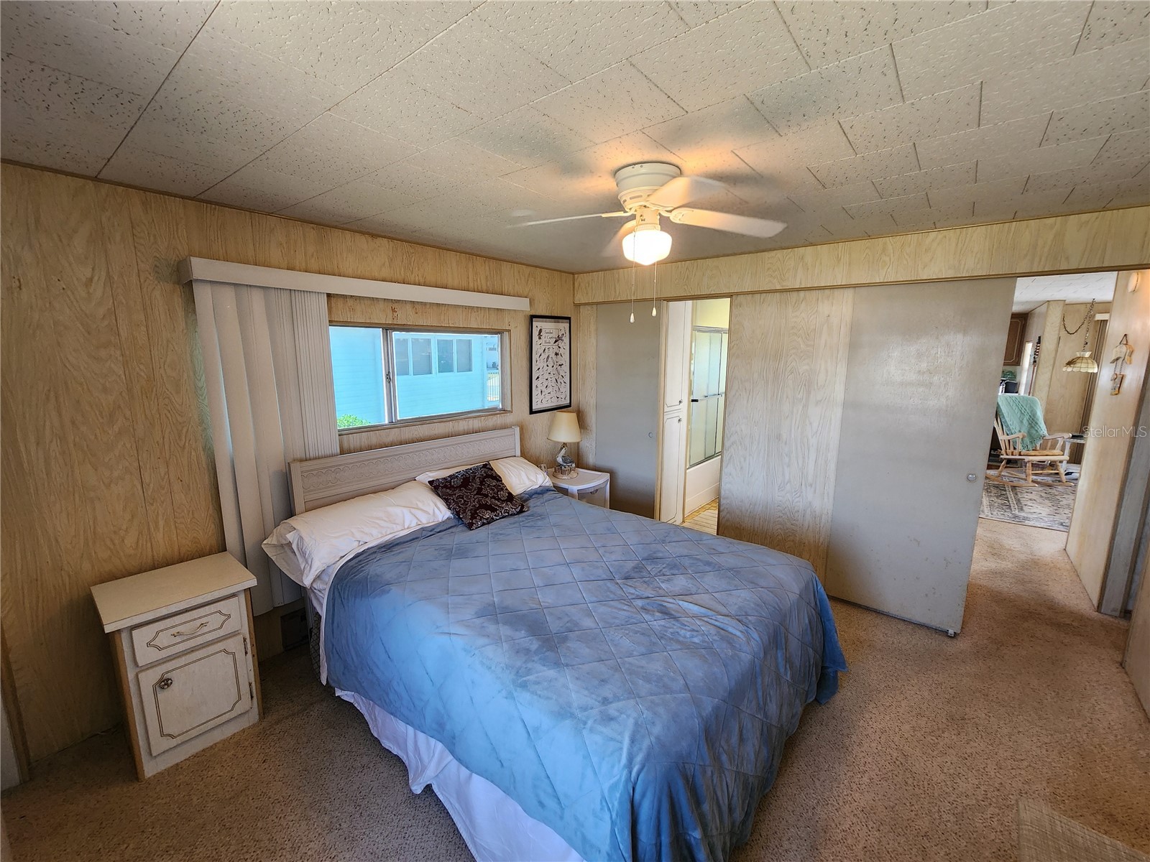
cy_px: 431
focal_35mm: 13
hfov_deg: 106.2
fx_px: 432
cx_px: 575
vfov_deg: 89.9
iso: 200
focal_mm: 2.2
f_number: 2.2
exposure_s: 1/60
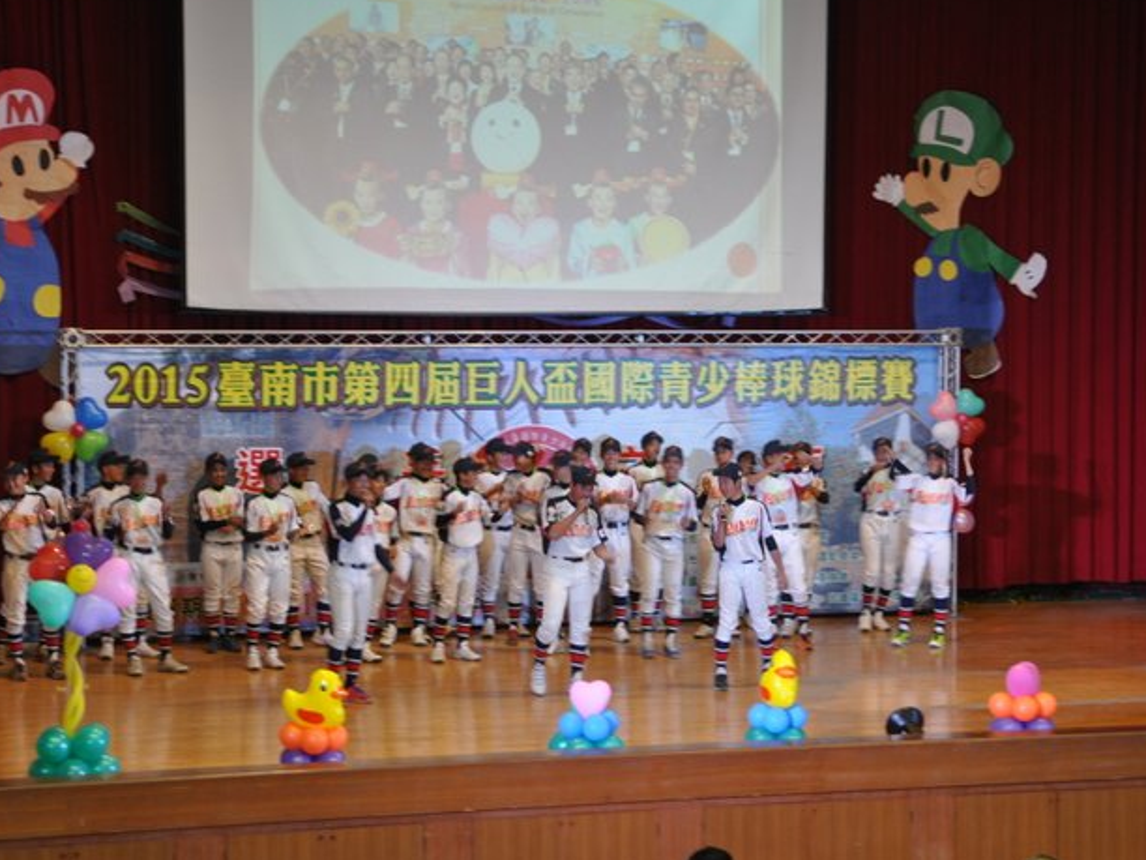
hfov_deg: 20.0
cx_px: 637
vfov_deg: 15.1
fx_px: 3244
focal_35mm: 98
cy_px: 410
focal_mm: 52
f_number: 5
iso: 400
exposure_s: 1/25
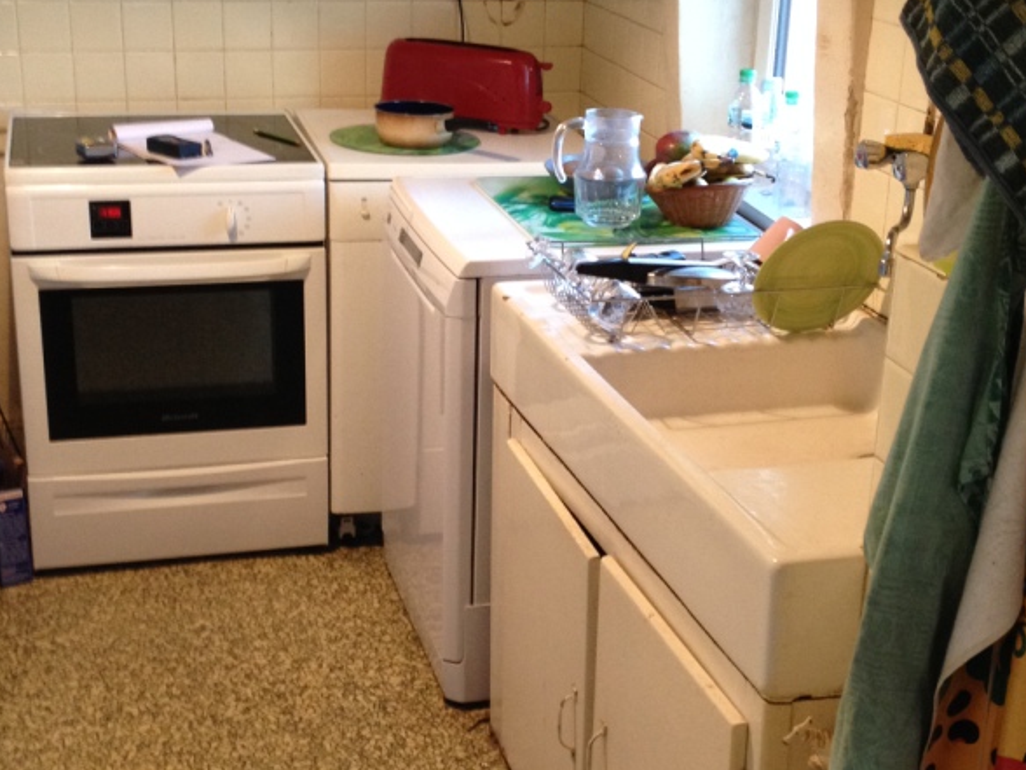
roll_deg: -2.8
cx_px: 546
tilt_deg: -20.3
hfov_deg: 31.7
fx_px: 1808
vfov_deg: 24.0
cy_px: 409
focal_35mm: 61
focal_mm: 4.28
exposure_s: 1/20
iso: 125
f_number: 2.4
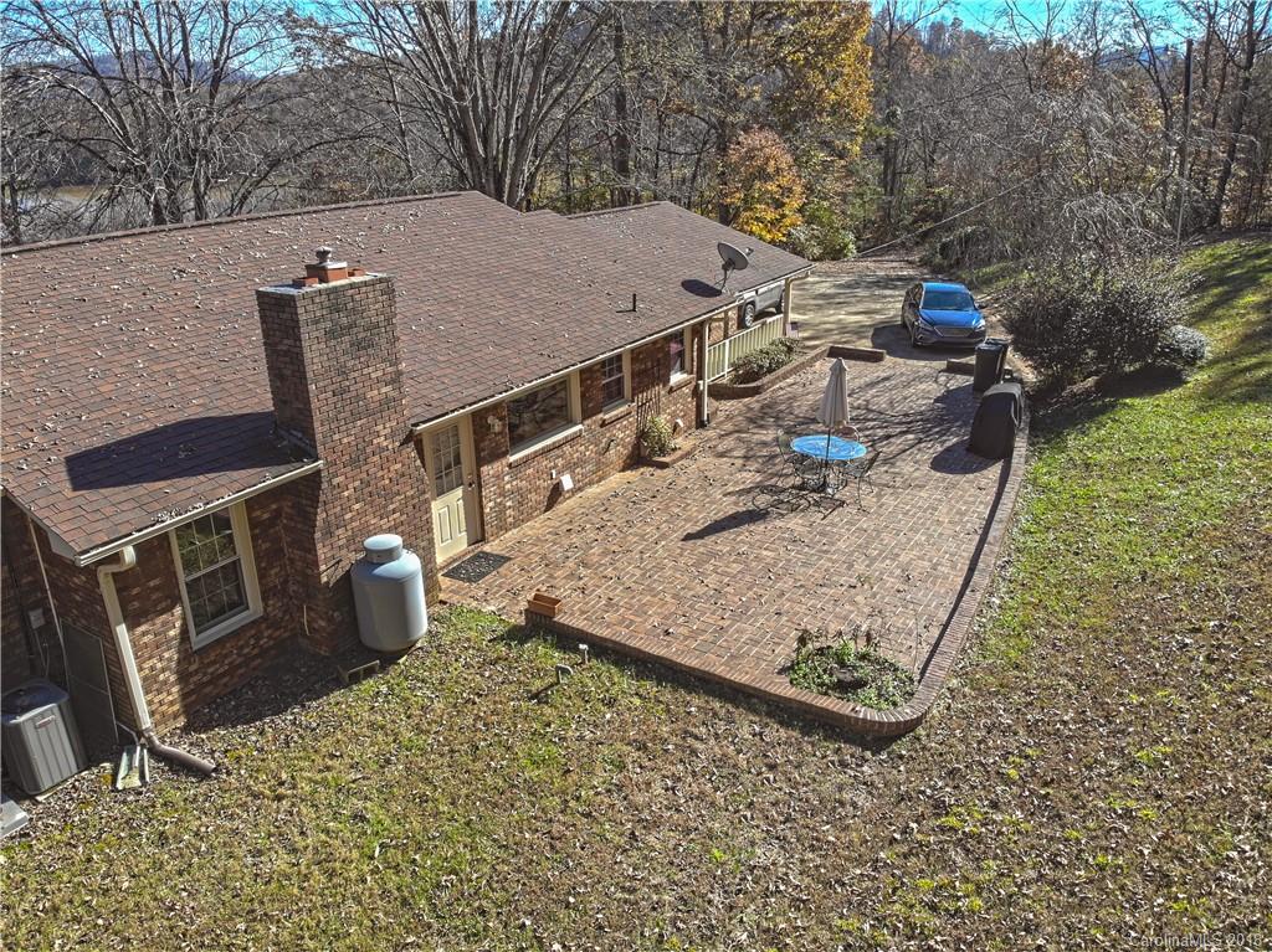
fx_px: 881
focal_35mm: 24
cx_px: 636
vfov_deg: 56.8
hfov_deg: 71.6
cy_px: 476
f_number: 2.8
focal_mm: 4.5
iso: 100
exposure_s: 1/156
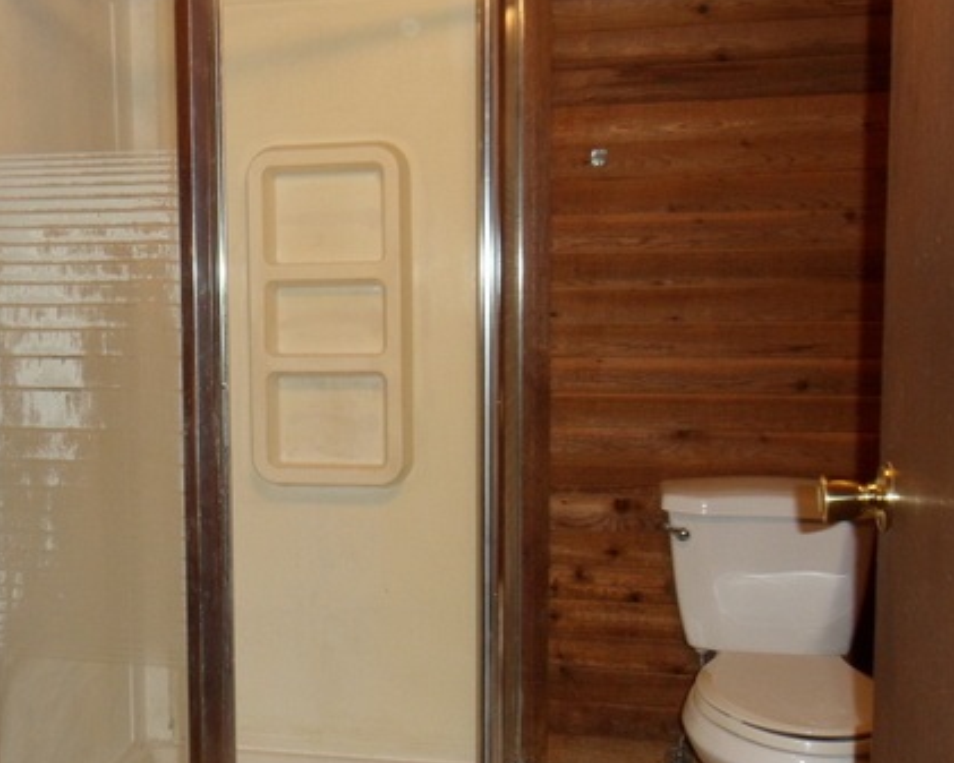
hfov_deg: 39.6
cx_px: 283
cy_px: 389
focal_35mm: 46
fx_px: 1299
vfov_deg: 32.8
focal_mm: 5.3
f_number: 3.5
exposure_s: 1/30
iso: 160
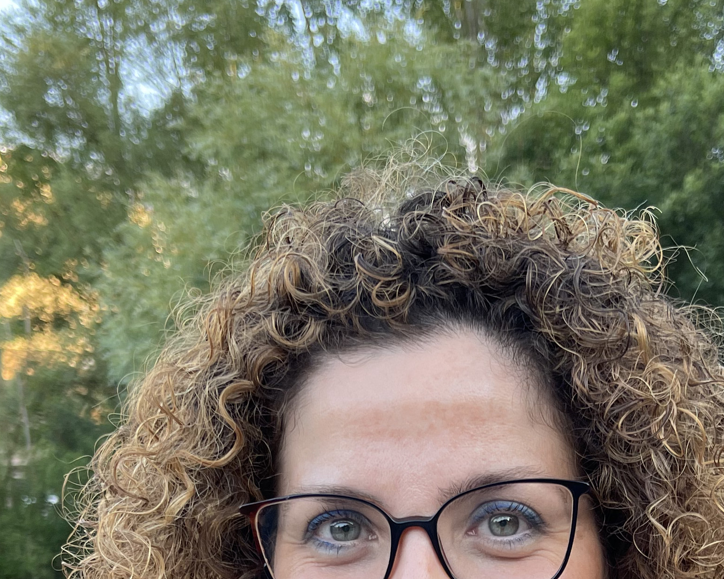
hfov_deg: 28.6
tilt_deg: -7.8
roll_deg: +0.4
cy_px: 674
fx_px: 1414
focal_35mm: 66
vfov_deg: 21.6
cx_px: 435
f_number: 1.6
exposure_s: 1/121
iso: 40
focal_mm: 5.1
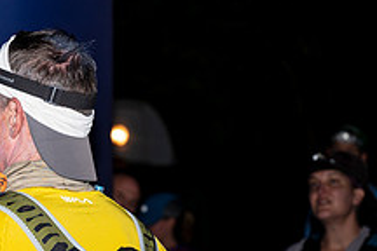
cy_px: 174
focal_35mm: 188
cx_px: 31
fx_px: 1969
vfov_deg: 7.3
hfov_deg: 10.9
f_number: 4
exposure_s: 1/200
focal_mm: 70
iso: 320
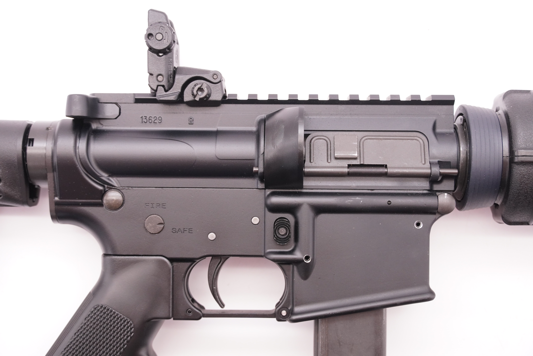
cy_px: 178
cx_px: 266
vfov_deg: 25.8
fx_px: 778
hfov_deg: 37.8
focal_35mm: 52
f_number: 5.6
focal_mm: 35
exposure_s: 1/125
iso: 1000
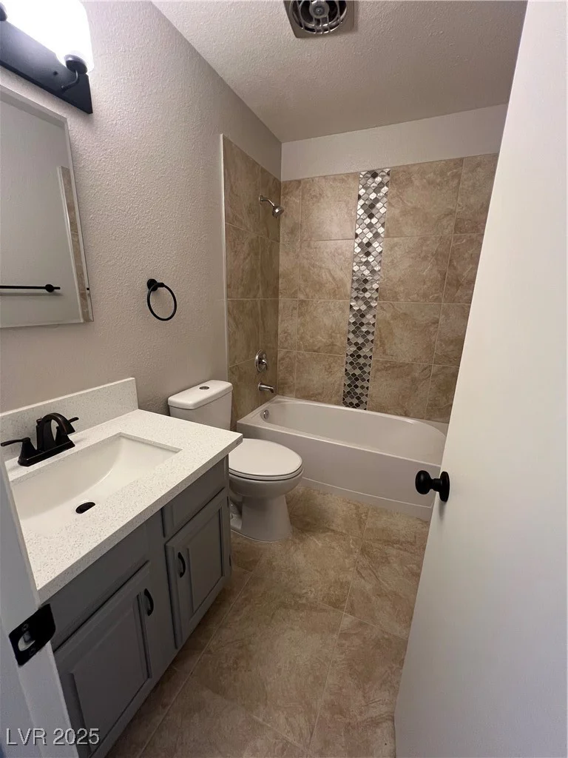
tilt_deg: -15.5
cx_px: 284
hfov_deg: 89.9
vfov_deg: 106.2
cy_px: 379
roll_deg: -1.0
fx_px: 284
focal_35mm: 13
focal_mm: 1.57
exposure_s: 1/60
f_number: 1.8
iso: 250
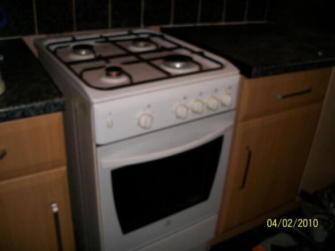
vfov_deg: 40.7
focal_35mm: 35
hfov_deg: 52.6
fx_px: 339
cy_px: 126
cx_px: 168
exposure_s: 1/30
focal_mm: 6.3
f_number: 3.1
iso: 80
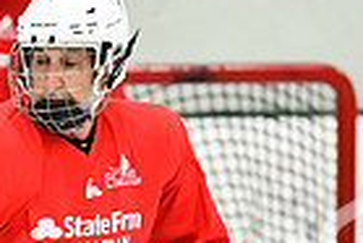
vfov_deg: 1.5
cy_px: 430
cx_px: -18
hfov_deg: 2.2
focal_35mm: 940
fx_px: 9488
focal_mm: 150
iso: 5000
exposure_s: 1/1250
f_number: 2.8
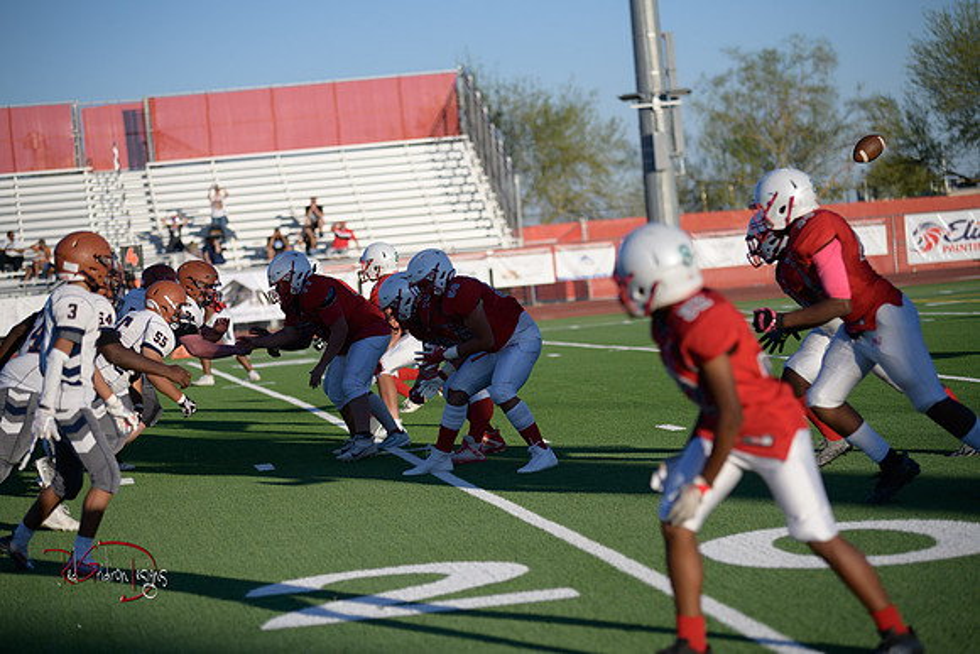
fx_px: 3267
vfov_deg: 11.4
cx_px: 490
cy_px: 327
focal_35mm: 120
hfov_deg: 17.1
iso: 220
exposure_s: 1/5000
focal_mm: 120
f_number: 2.8
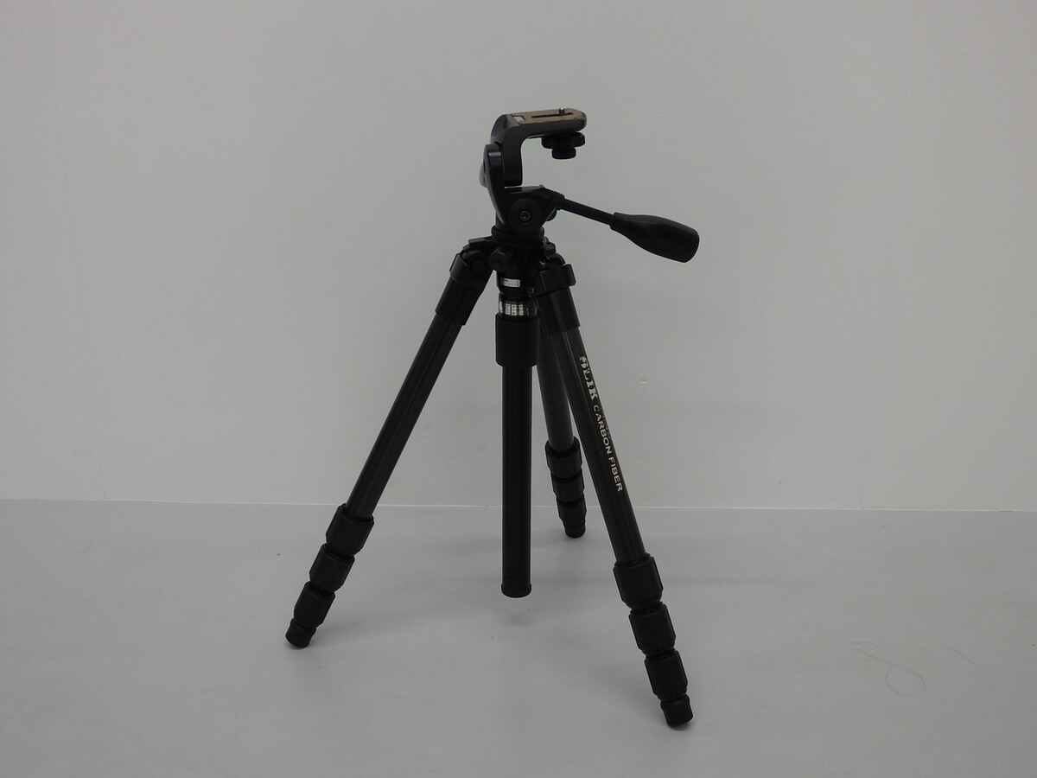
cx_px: 518
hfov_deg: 46.8
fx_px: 1198
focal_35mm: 40
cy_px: 389
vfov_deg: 36.0
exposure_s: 1/50
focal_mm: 7.3
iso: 125
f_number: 3.7
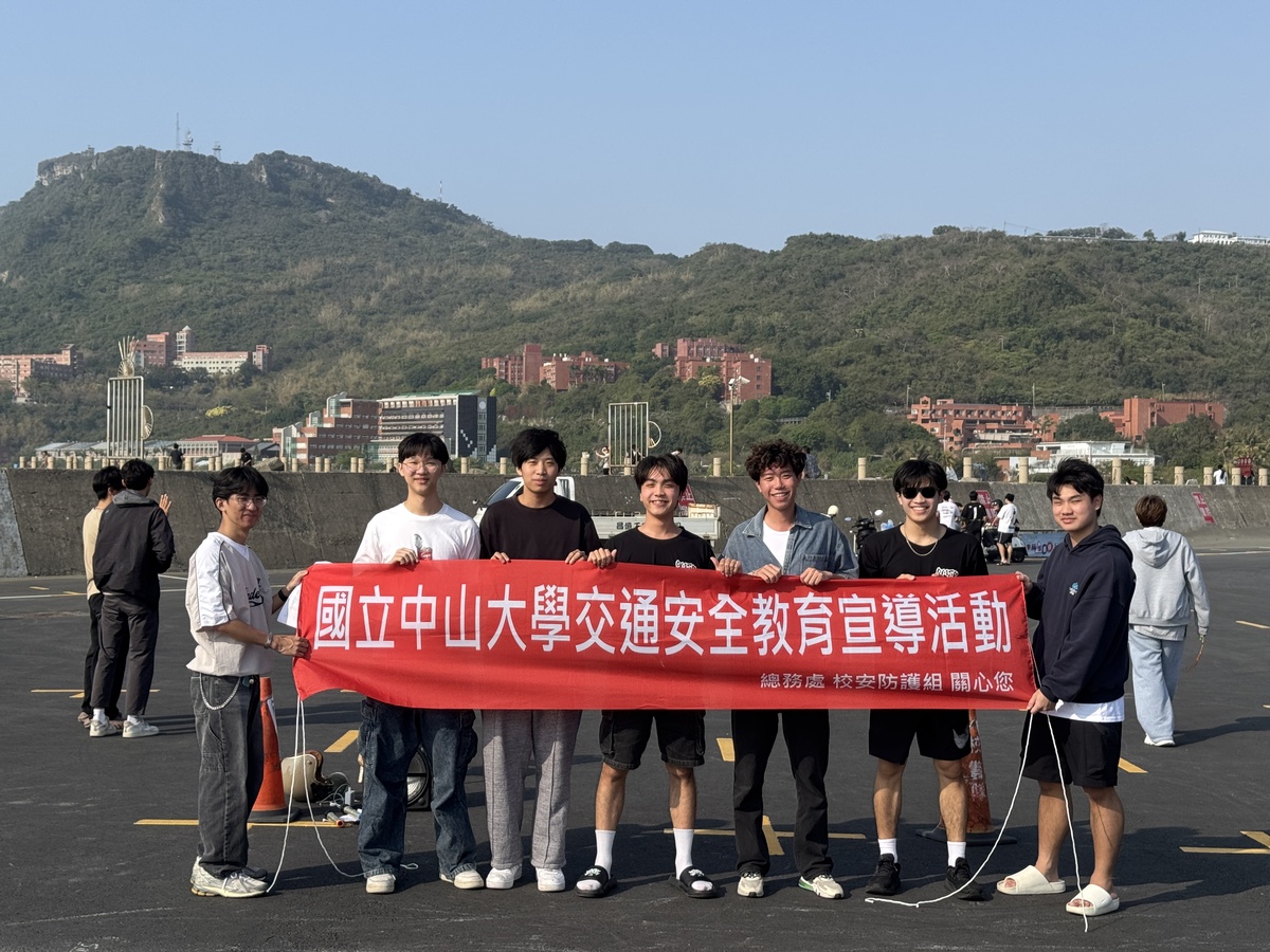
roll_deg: -0.5
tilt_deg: +0.3
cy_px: 476
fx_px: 1761
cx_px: 635
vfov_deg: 30.3
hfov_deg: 39.7
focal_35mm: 48
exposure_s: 1/3817
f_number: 1.78
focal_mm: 6.76
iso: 64
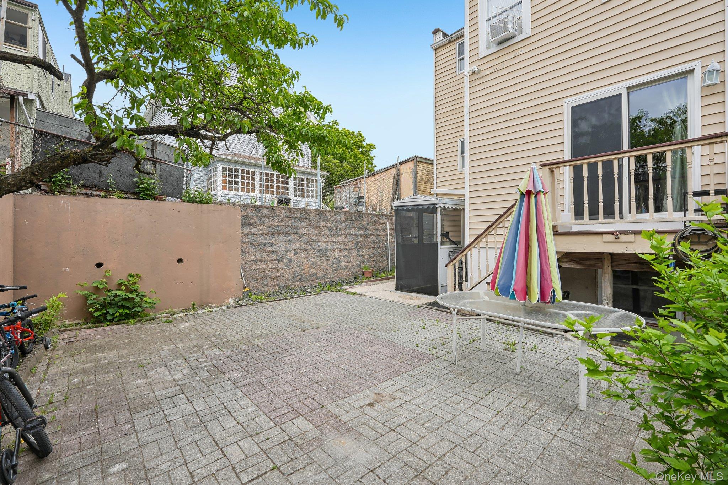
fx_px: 324
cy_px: 242
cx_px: 364
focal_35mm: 16
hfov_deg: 96.7
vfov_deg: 73.7
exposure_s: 1/125
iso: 100
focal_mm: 16
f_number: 8
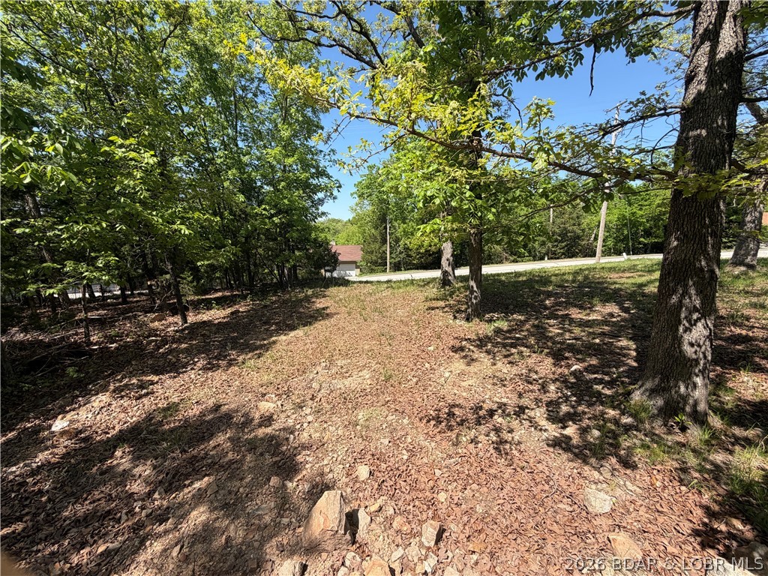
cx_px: 384
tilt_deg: -10.2
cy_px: 288
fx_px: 311
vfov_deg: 85.7
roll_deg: +1.5
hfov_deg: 102.1
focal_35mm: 14
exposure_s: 1/770
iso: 40
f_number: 2.2
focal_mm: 2.22
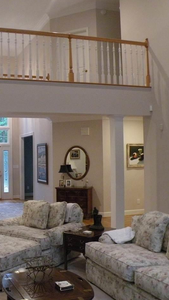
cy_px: 150
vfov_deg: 50.5
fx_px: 319
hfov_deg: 28.8
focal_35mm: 40
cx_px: 24
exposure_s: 1/31.3
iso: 400
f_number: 2.8
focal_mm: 4.7
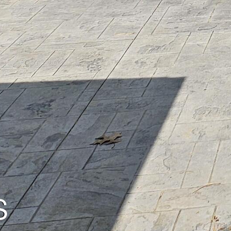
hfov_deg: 12.1
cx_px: 520
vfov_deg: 12.6
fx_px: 914
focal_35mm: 121
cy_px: -239
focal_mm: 5
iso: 50
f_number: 1.8
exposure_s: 1/2945
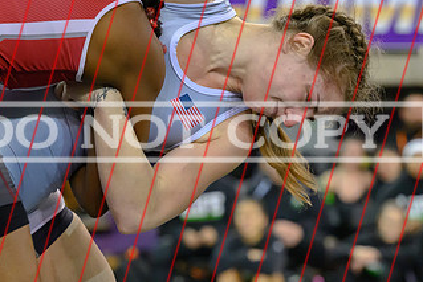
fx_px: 1963
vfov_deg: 8.2
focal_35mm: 167
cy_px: 190
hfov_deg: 12.3
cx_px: 254
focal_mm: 77
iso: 5600
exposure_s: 1/800
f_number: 2.8
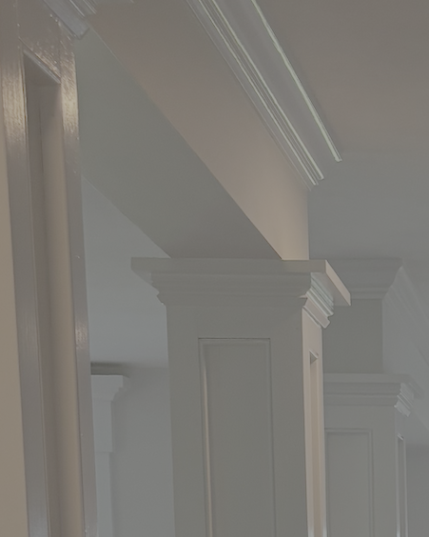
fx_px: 1905
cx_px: 658
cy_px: 985
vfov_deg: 14.1
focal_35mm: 120
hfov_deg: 12.2
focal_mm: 5.96
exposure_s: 1/60
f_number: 1.6
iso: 80
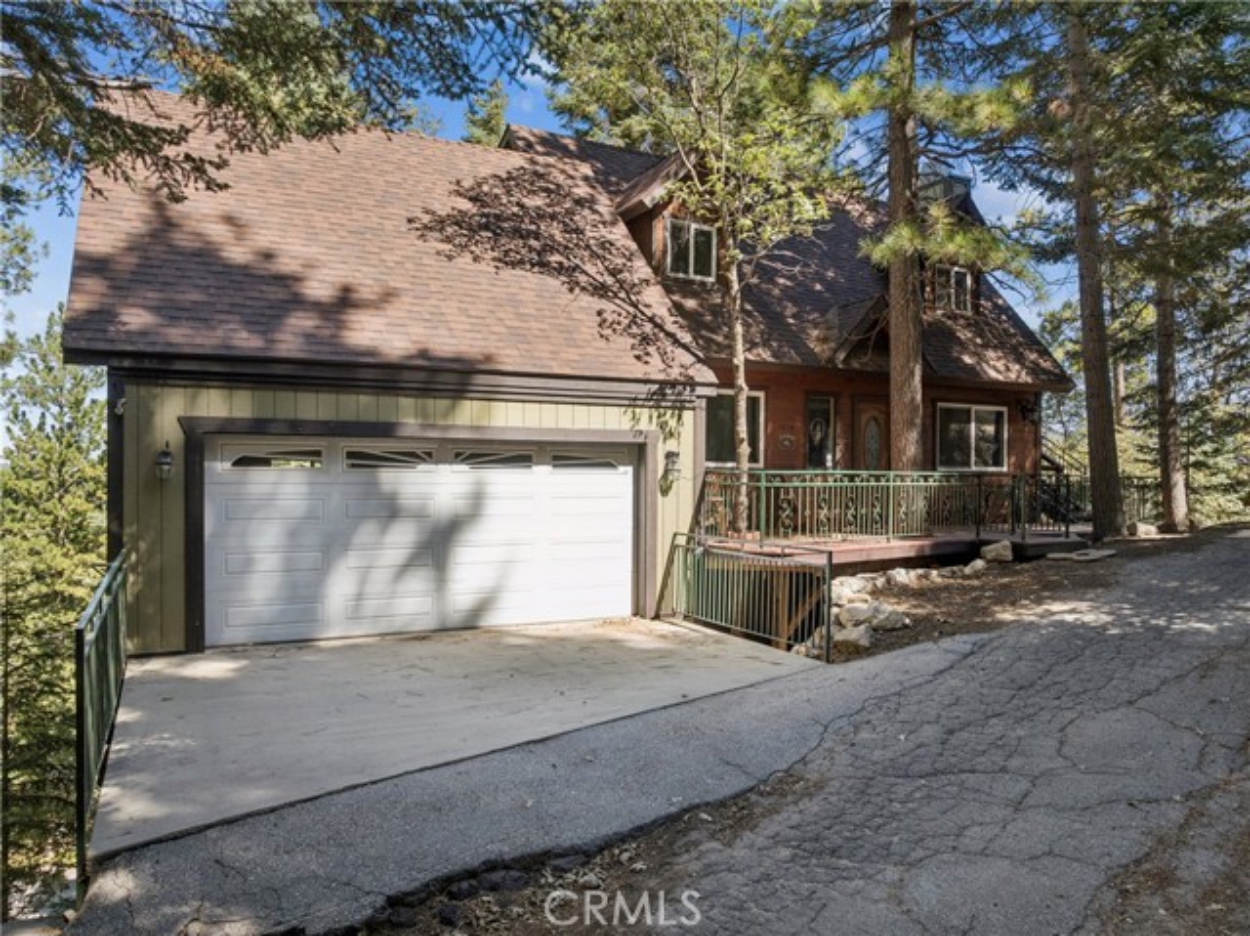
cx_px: 625
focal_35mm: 24
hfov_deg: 71.6
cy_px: 468
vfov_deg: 56.8
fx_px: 866
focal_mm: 12.3
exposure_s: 1/15
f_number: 2.8
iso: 100
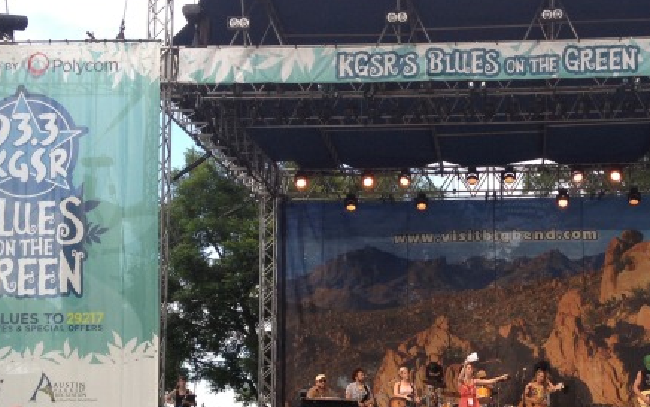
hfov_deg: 29.9
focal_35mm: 68
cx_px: 458
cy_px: 331
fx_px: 1205
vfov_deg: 19.0
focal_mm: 4.28
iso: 50
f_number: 2.4
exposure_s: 1/235
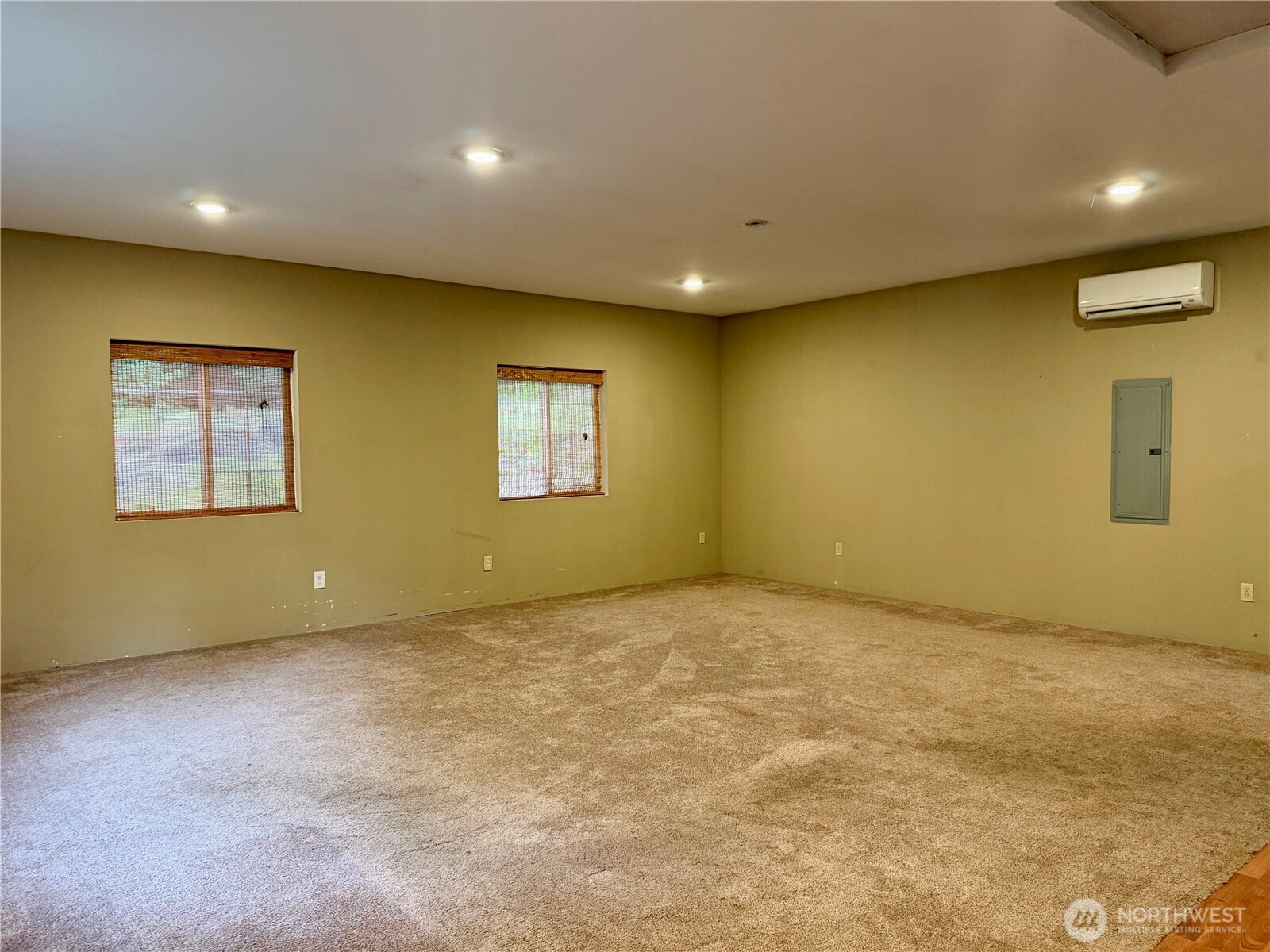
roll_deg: +0.8
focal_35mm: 24
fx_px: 881
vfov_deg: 56.8
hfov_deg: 71.6
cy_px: 476
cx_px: 635
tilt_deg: -3.7
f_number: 1.78
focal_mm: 6.76
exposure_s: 1/60
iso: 320
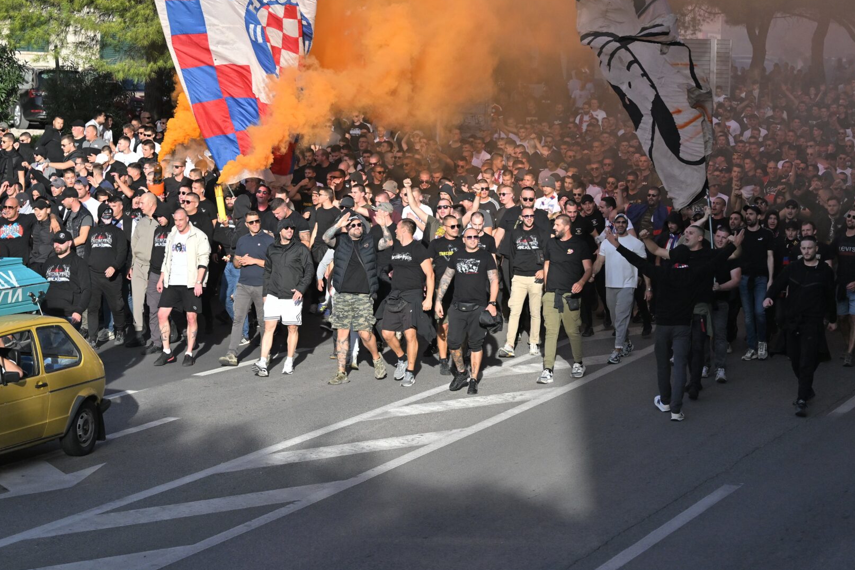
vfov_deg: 12.3
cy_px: 190
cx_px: 420
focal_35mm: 111
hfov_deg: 18.4
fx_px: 2636
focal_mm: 70
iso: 800
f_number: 2.8
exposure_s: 1/13000
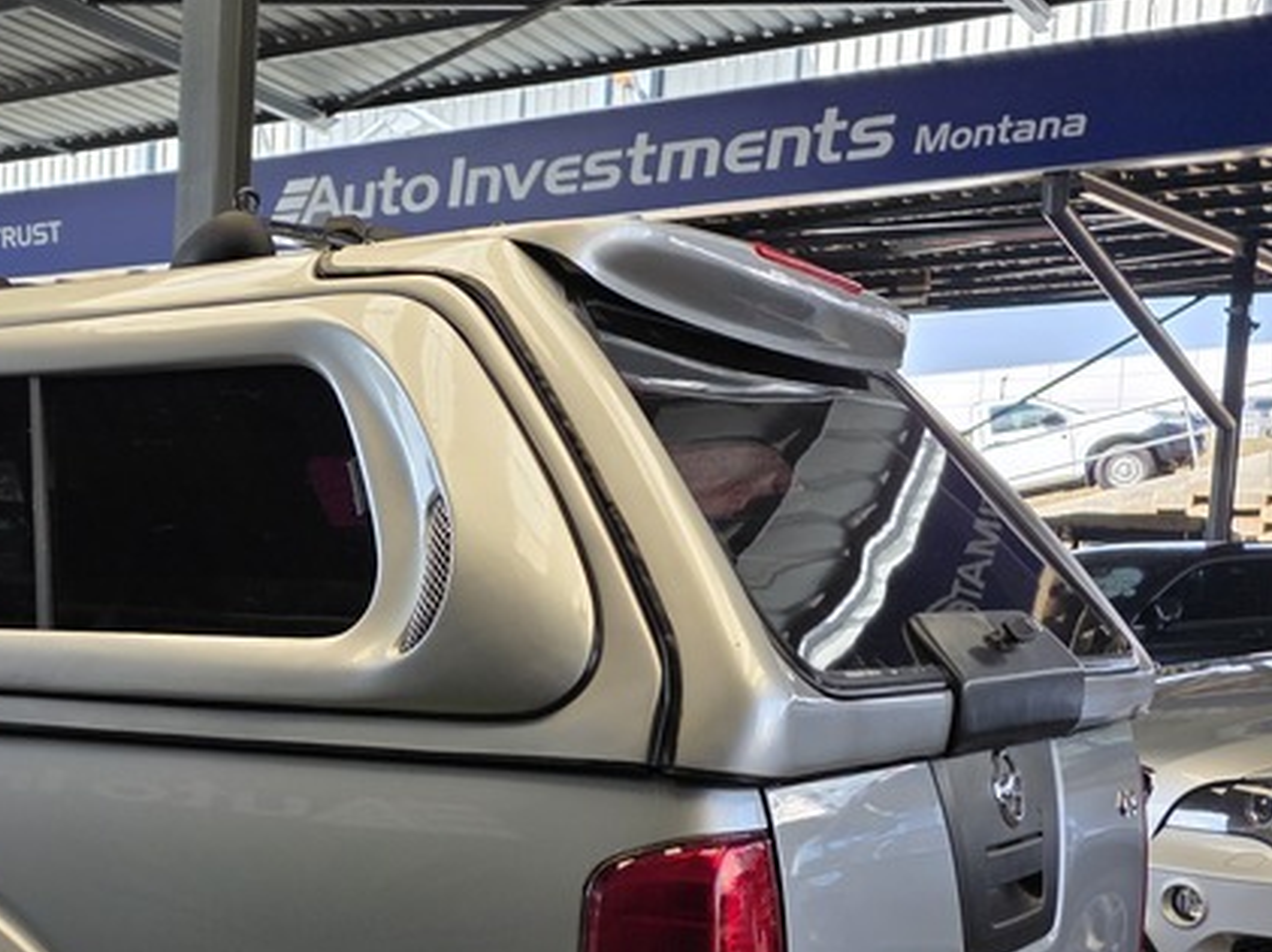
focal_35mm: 56
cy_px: 795
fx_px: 2056
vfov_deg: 25.5
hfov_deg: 31.8
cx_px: 3
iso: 25
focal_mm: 6.25
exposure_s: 1/359
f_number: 1.7
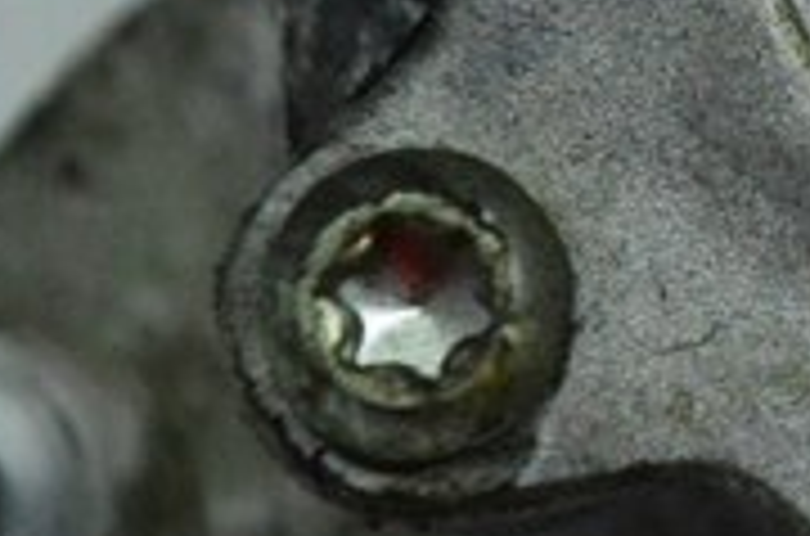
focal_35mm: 294
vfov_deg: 4.6
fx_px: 6593
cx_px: 1408
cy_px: -313
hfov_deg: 6.9
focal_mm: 55
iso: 6400
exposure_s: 1/640
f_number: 6.3
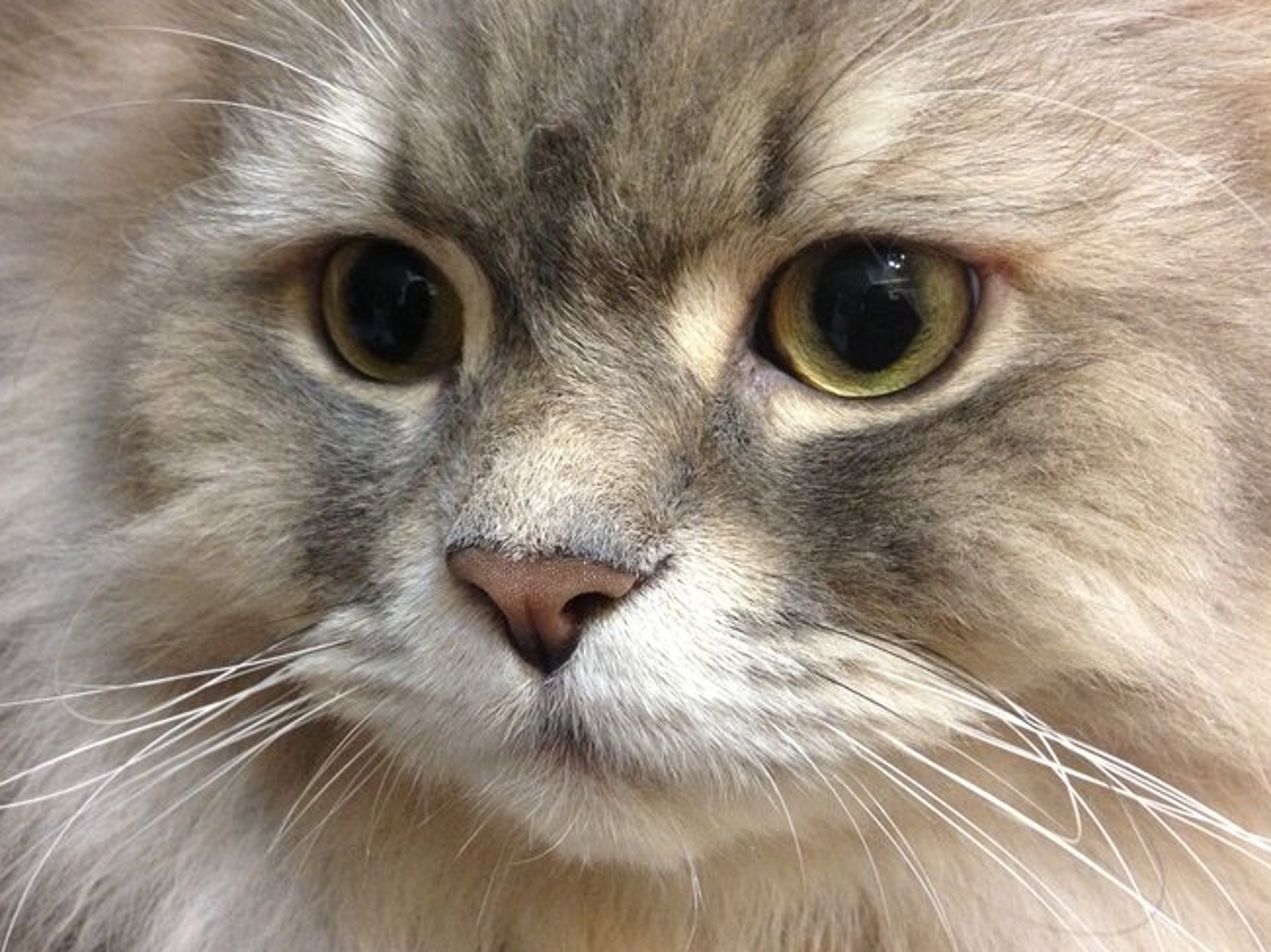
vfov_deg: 33.5
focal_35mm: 43
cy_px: 417
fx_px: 1579
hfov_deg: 43.8
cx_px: 576
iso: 320
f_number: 2.4
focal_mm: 4.28
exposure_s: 1/20
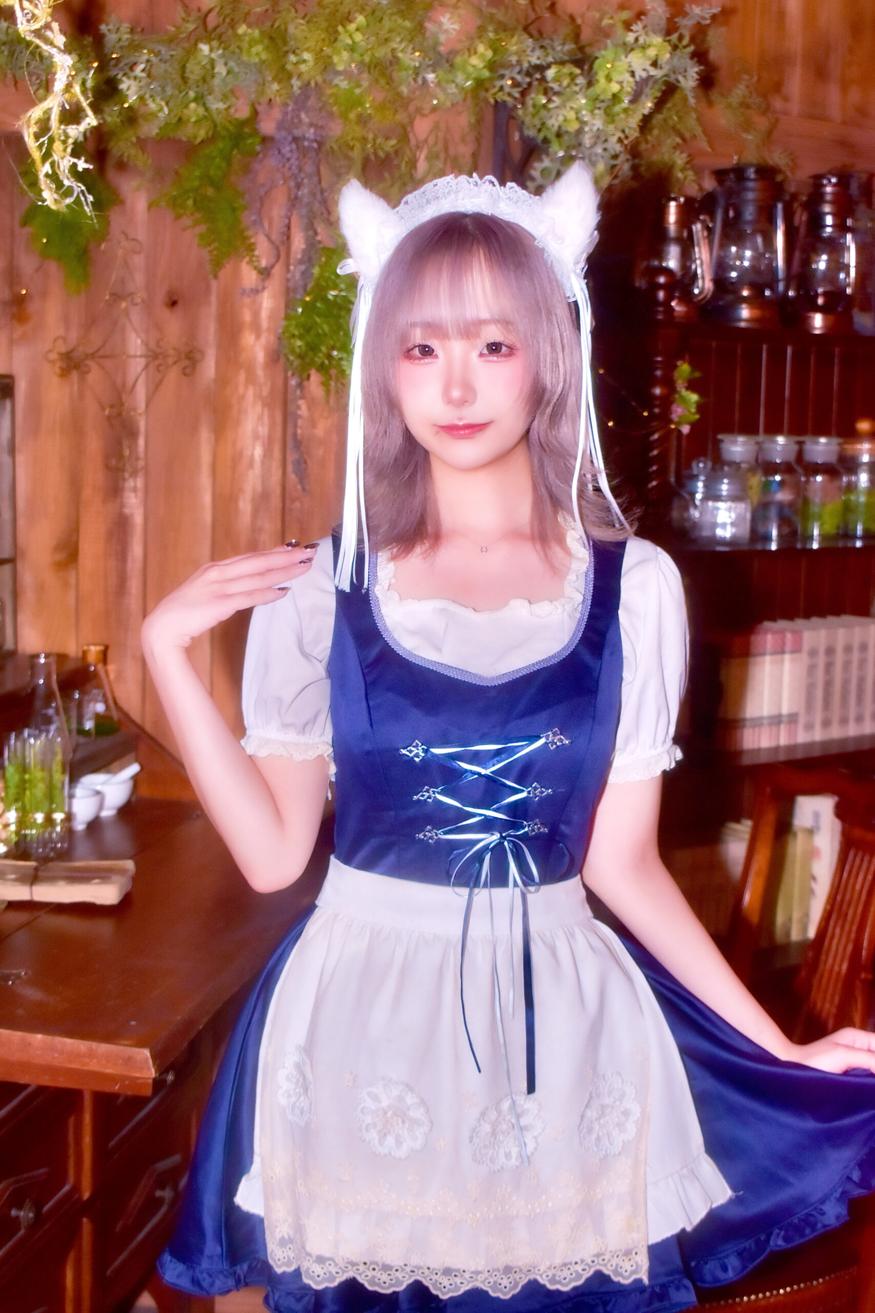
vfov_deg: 33.4
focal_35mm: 60
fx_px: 2187
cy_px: 656
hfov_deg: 22.6
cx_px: 438
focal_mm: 40
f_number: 6.3
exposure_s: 1/60
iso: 640
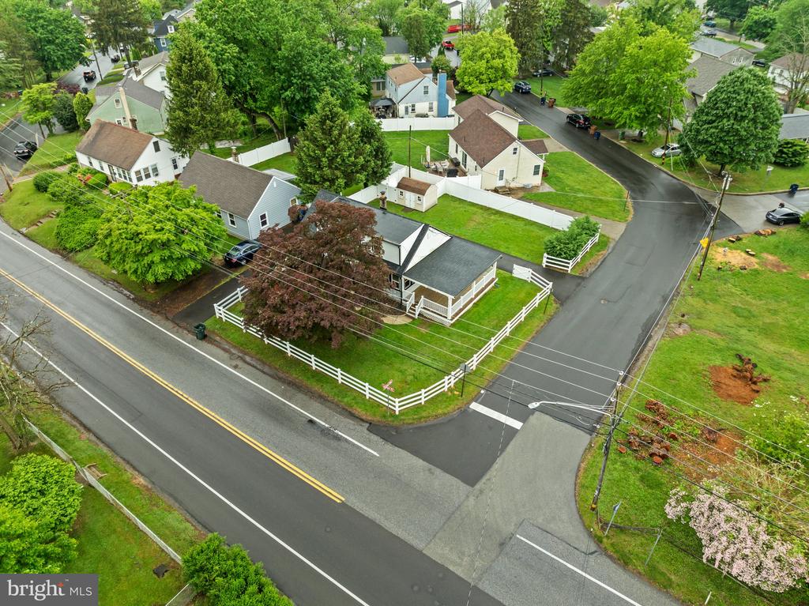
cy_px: 303
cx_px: 404
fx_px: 561
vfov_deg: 56.8
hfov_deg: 71.6
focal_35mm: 24
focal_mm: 12.29
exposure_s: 1/400
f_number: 2.8
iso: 100
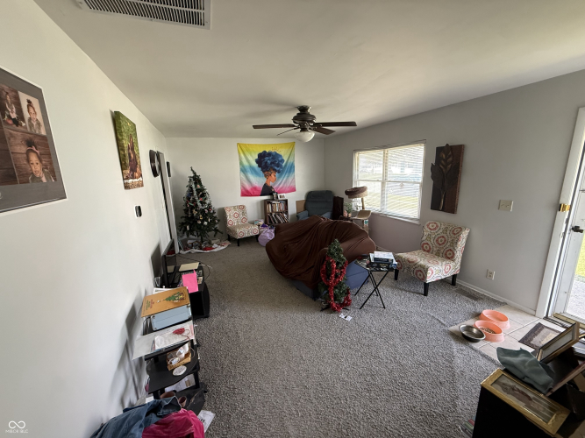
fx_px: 237
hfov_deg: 102.1
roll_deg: +1.4
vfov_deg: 85.7
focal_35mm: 14
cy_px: 219
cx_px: 292
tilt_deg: -12.0
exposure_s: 1/88
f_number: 2.2
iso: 320
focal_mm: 2.22
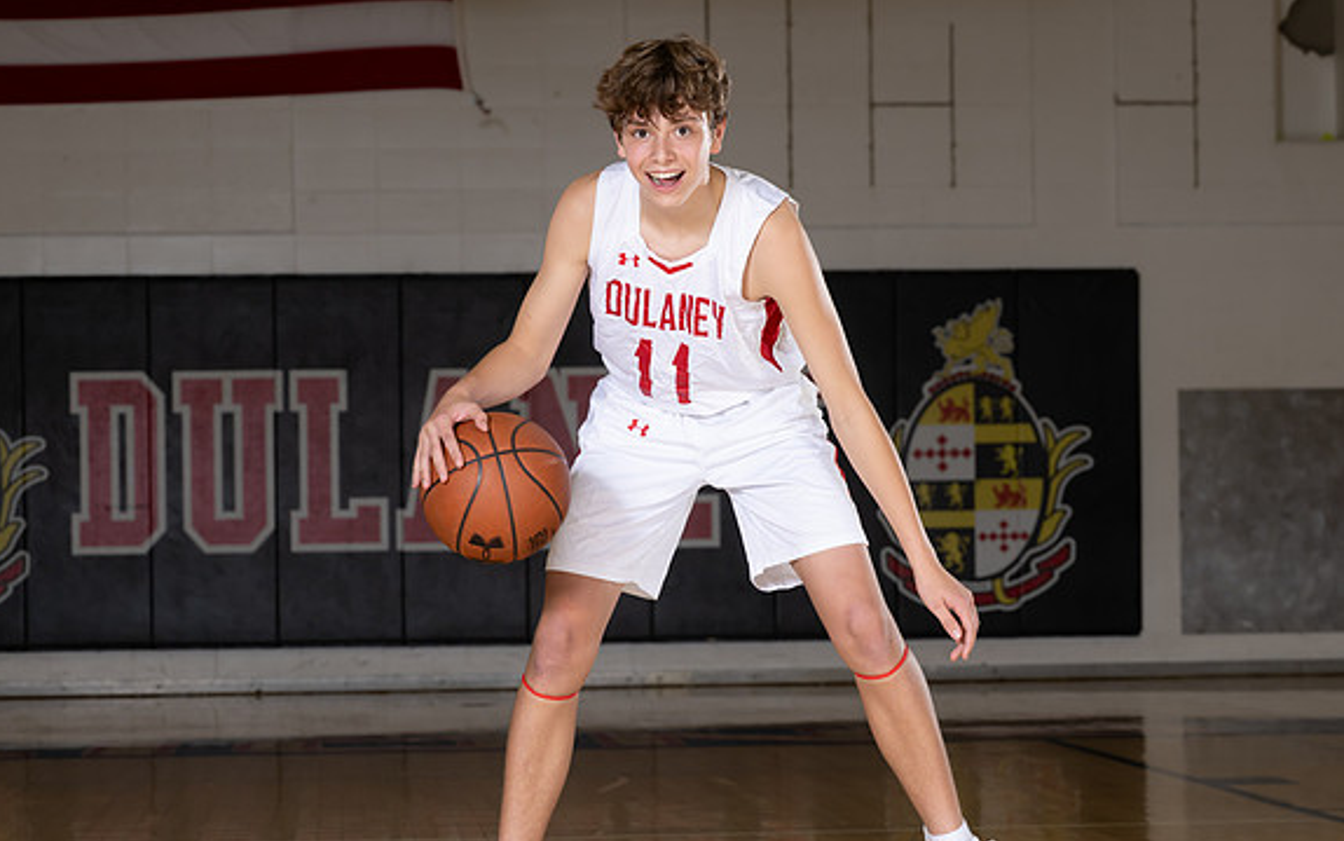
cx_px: 618
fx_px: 3554
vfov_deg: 13.5
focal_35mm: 97
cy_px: 473
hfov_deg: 21.4
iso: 400
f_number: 5.6
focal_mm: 70
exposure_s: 1/125
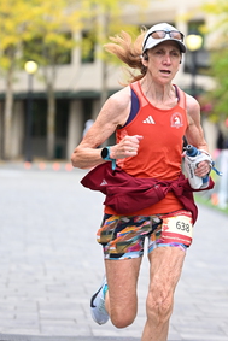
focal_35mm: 181
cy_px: 131
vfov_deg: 11.3
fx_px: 1717
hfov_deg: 7.6
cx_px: 155
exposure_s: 1/2000
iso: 1000
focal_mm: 93
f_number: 2.8
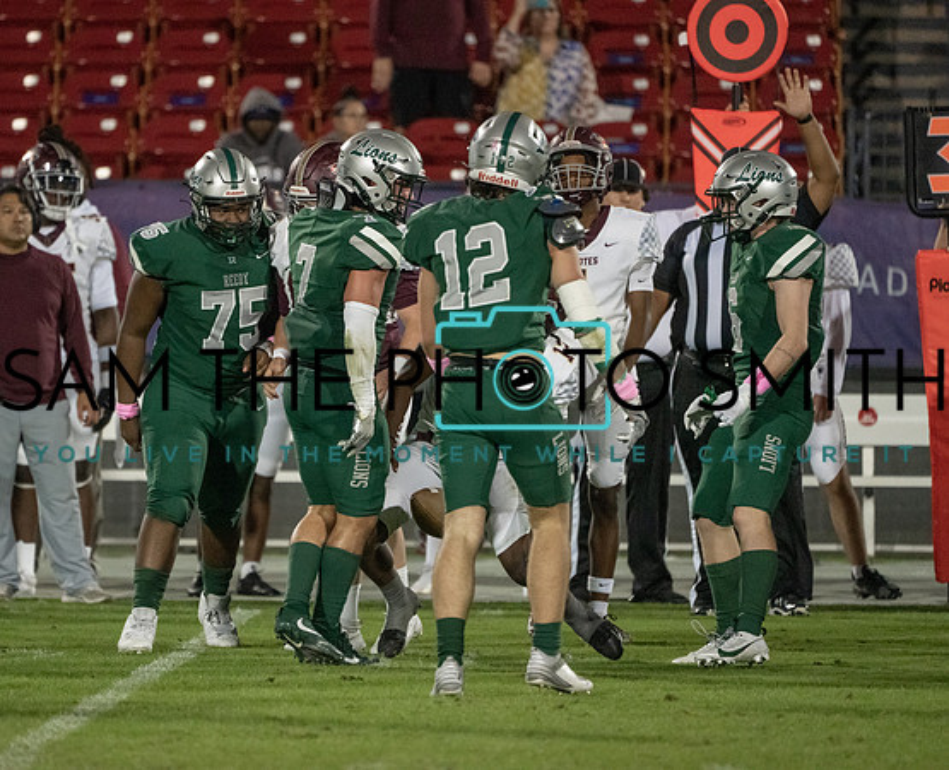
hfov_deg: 4.2
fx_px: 12877
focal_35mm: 456
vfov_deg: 3.4
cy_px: 384
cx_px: 369
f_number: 5.6
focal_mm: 400
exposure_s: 1/1250
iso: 10000
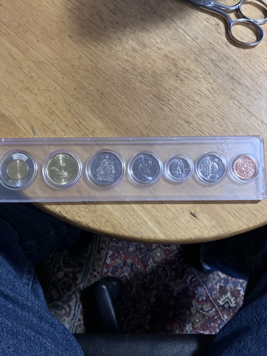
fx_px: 288
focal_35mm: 28
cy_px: 178
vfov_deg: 63.4
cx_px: 134
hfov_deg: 49.7
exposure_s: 1/30
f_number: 1.8
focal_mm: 3.99
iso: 500
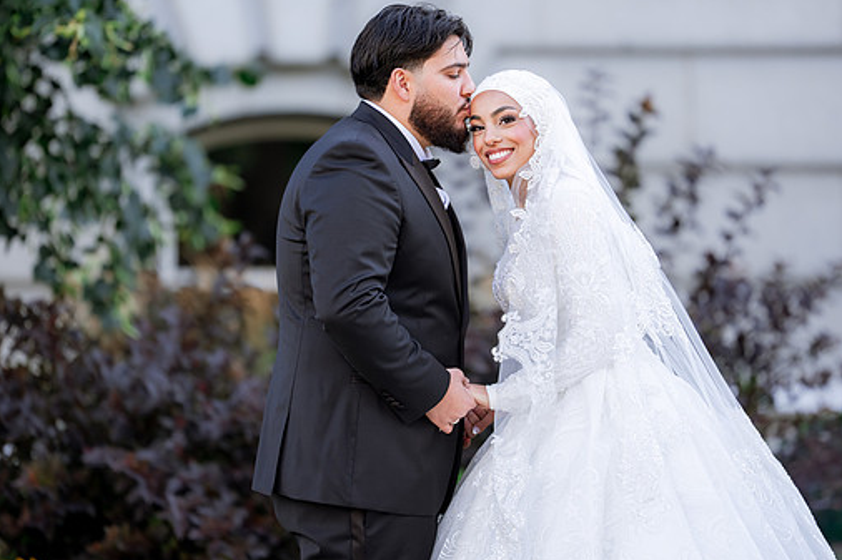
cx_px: 426
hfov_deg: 12.0
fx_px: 4021
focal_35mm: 172
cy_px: 250
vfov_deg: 8.0
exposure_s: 1/1250
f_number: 2
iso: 200
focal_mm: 150
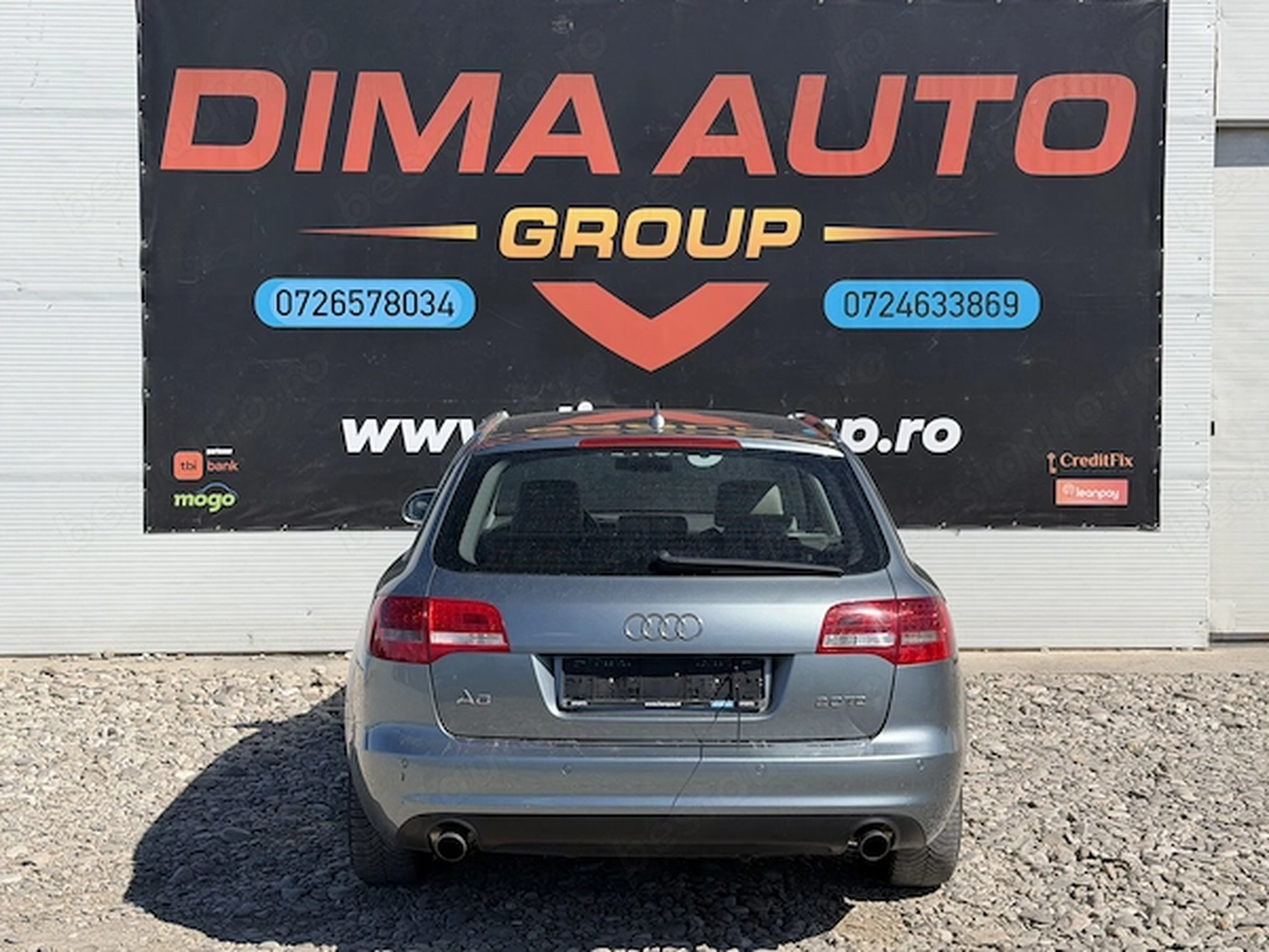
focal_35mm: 48
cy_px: 476
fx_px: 1760
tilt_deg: -1.5
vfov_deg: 30.3
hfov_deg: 39.7
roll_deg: -0.1
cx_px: 634
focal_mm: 6.76
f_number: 1.78
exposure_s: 1/4587
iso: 64
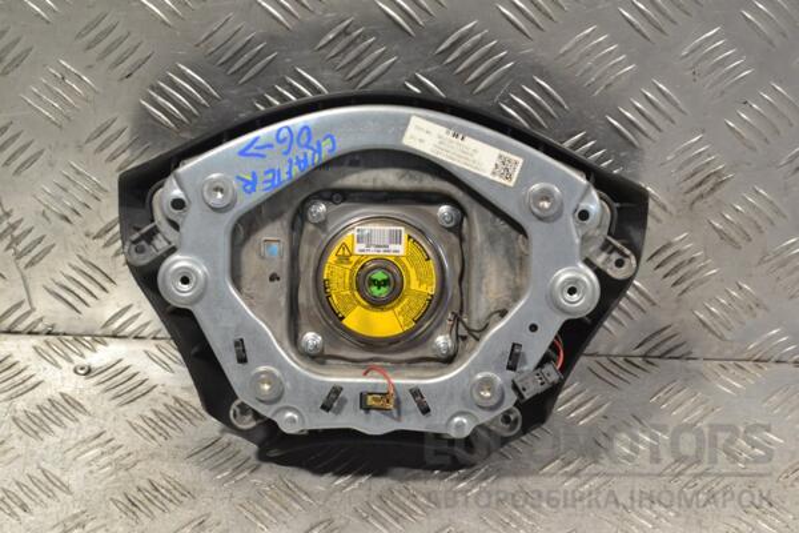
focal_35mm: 82
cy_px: 266
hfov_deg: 24.6
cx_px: 400
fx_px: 1831
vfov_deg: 16.6
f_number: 8
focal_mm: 55
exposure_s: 1/250
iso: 3200
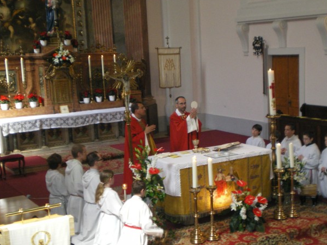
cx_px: 197
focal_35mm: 60
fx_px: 567
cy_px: 137
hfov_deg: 32.1
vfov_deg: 24.4
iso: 320
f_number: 3.7
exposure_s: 1/50
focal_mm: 8.4
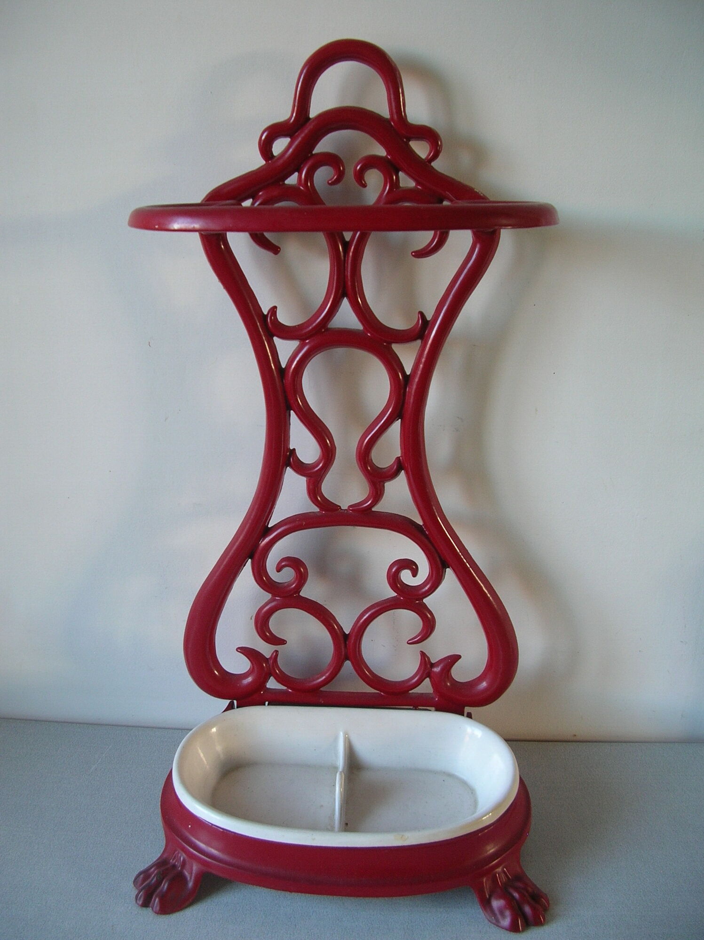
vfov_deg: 52.7
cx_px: 352
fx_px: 950
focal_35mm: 35
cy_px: 470
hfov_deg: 40.7
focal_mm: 5.8
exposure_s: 1/12.2
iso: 50
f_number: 2.8
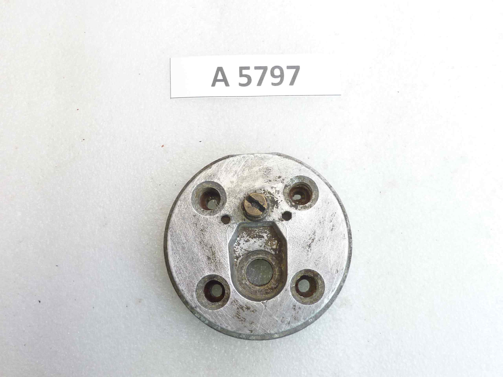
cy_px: 188
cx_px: 252
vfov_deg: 37.7
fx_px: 552
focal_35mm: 38
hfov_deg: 49.0
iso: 80
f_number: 3.3
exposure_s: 1/13
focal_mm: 4.4
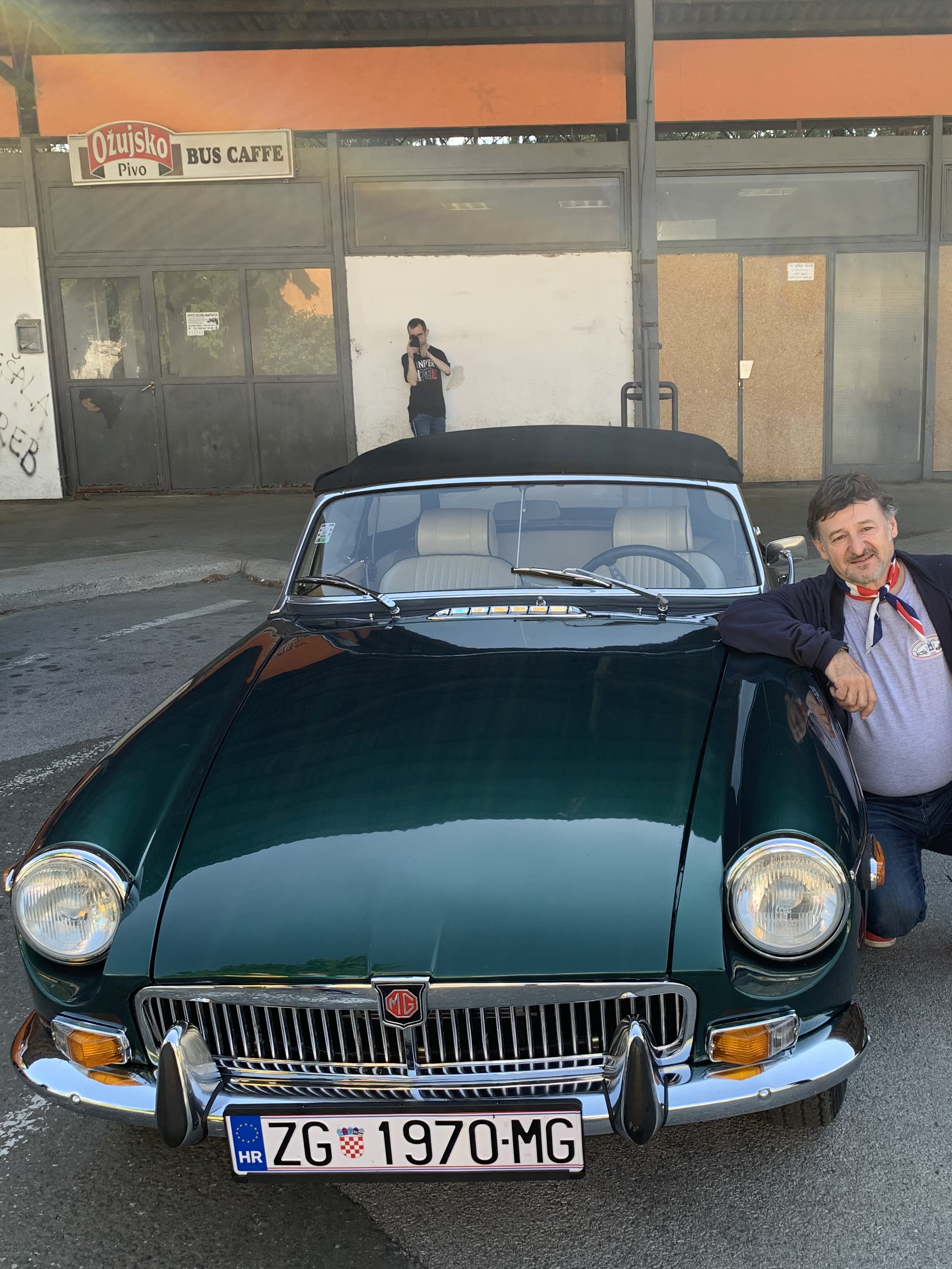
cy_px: 638
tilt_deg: -12.9
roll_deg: +1.6
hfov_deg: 40.1
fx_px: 1284
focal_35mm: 35
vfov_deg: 52.6
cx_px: 647
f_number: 1.8
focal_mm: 4.25
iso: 25
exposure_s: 1/228
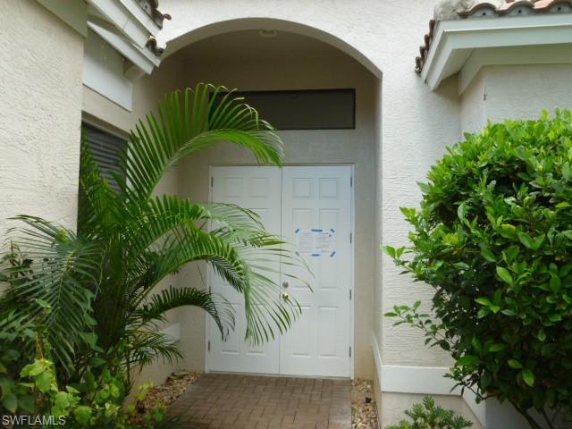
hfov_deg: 63.4
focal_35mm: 28
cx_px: 286
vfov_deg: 49.7
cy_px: 214
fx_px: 463
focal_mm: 5
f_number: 3.3
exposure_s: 1/125
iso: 100
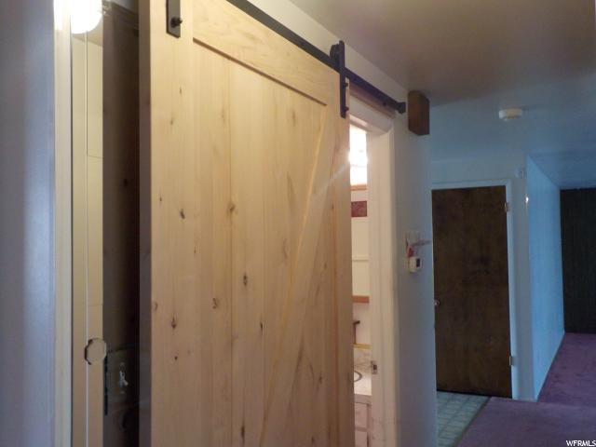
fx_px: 517
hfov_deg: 60.0
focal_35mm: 30
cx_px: 298
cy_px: 224
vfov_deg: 46.8
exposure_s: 1/30
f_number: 3.3
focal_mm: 4.1
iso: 320
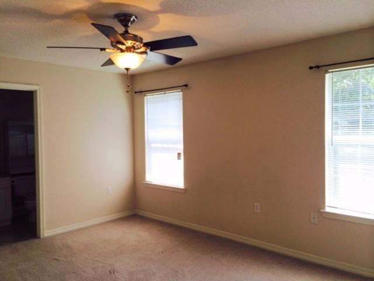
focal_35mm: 30
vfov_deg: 46.8
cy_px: 140
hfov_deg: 60.0
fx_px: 324
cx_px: 187
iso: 32
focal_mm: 4.12
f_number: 2.2
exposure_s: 1/50
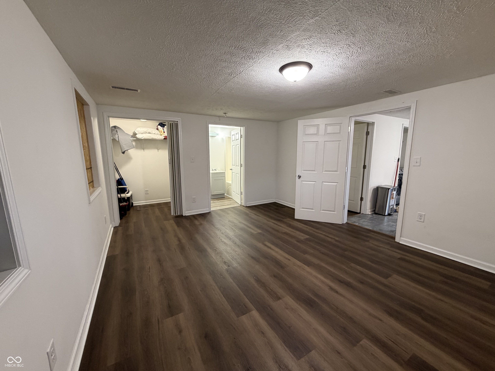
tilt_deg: -8.6
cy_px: 186
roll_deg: +0.0
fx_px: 200
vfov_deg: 85.7
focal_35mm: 14
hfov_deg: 102.1
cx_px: 248
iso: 320
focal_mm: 2.22
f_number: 2.2
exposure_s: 1/60
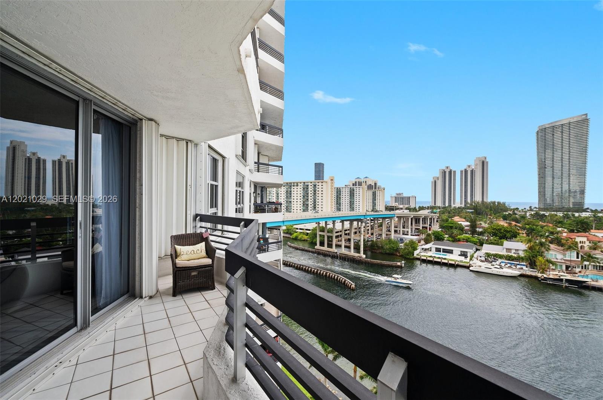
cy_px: 200
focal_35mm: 14
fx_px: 234
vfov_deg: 81.1
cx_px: 302
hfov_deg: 104.3
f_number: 8
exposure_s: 1/320
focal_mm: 14
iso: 200
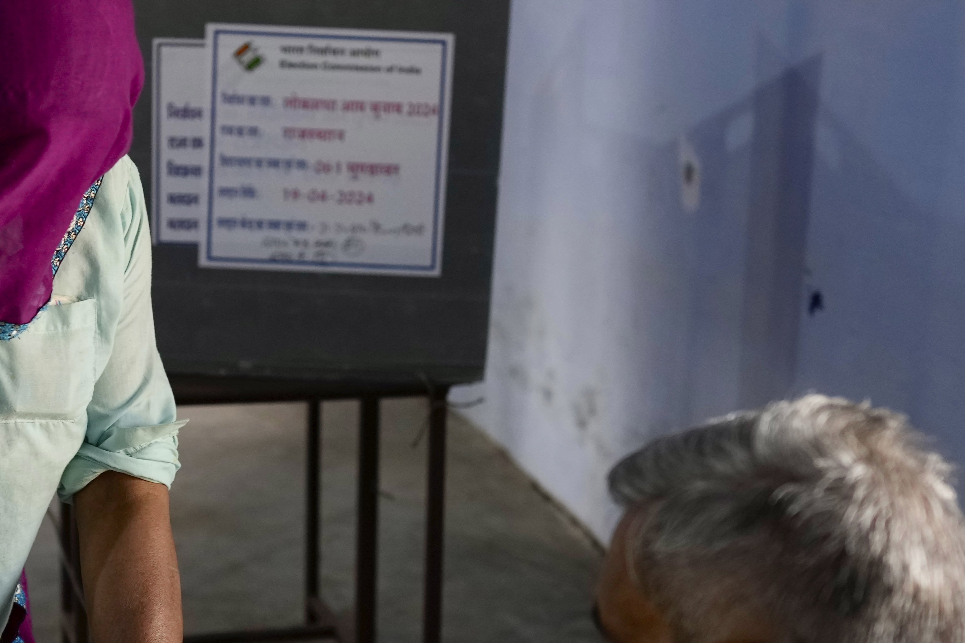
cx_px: 369
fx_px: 1796
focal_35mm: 67
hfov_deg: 30.0
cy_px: 317
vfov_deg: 20.3
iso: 800
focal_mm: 24
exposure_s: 1/160
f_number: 2
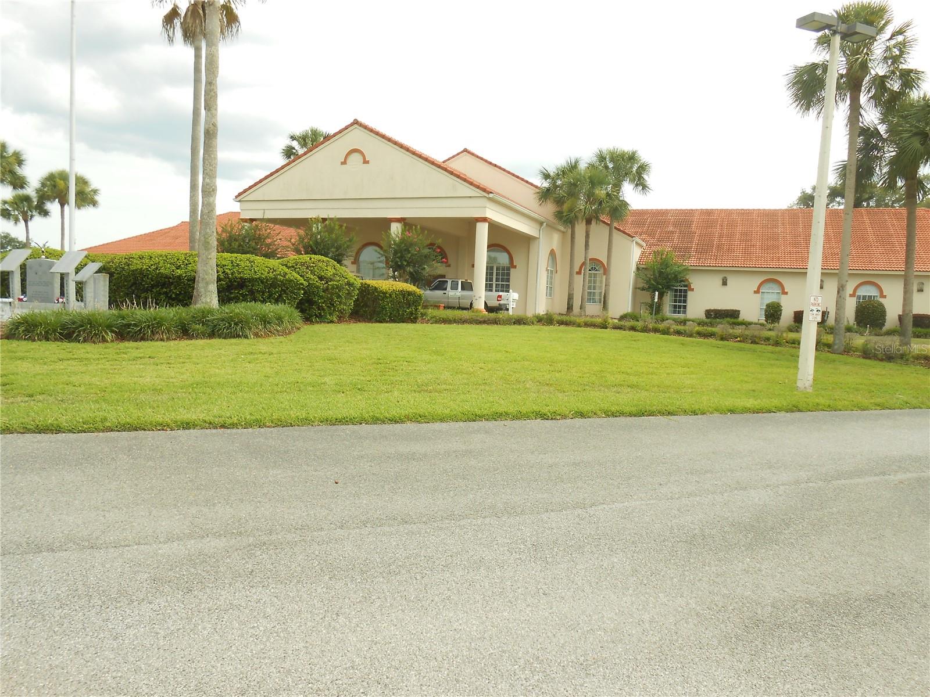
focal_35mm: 26
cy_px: 348
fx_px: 699
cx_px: 465
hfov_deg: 67.3
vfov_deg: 53.1
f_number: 3.5
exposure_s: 1/400
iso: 80
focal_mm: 4.6
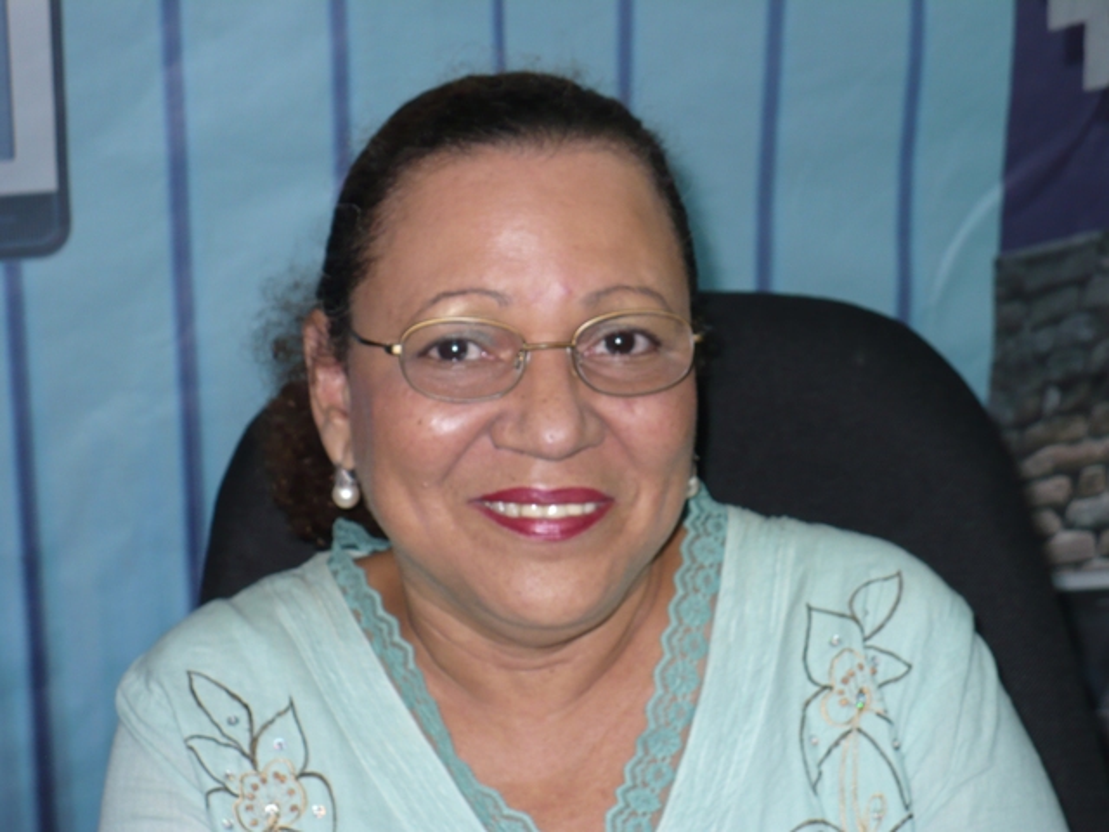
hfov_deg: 25.0
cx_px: 554
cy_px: 416
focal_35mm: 78
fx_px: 2499
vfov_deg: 18.9
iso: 100
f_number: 3.3
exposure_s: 1/30
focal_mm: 12.9
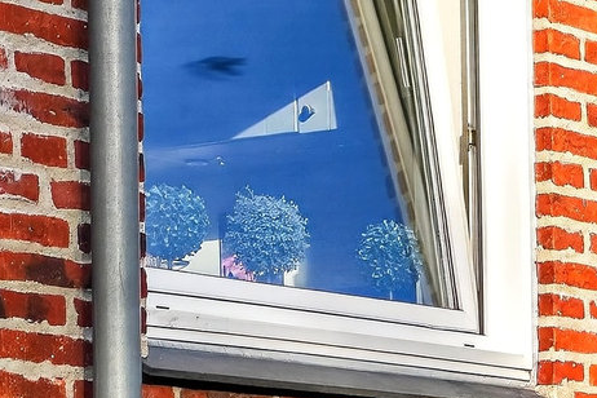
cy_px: 616
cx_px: 1153
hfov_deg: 9.9
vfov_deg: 7.0
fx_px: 3217
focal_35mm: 194
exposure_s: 1/60
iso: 400
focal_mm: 35
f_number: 8
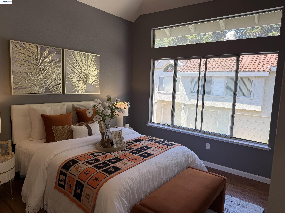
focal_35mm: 24
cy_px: 106
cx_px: 142
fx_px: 198
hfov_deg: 71.6
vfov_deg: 56.8
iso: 80
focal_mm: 6.76
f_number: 1.78
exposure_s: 1/381
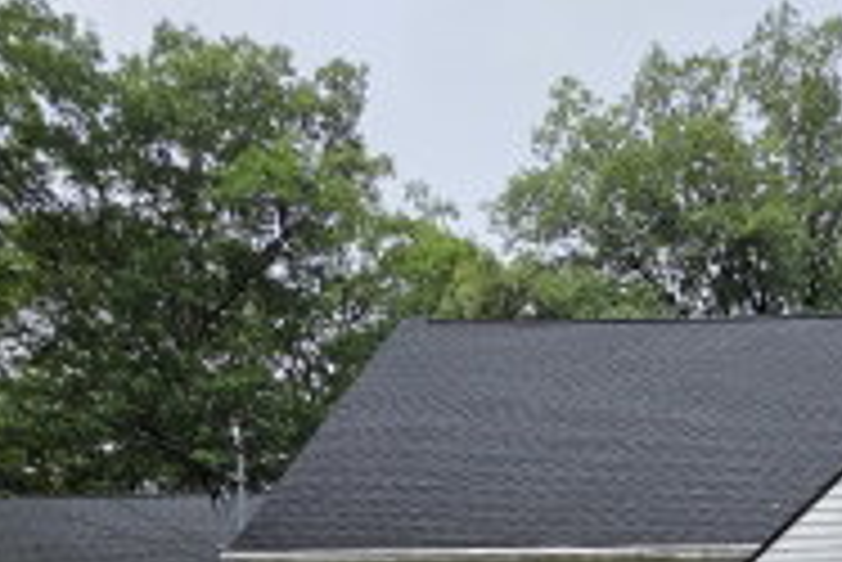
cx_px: 756
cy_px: 751
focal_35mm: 37
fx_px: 866
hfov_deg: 46.8
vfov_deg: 28.6
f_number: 1.9
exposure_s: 1/1002
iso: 40
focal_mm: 2.2
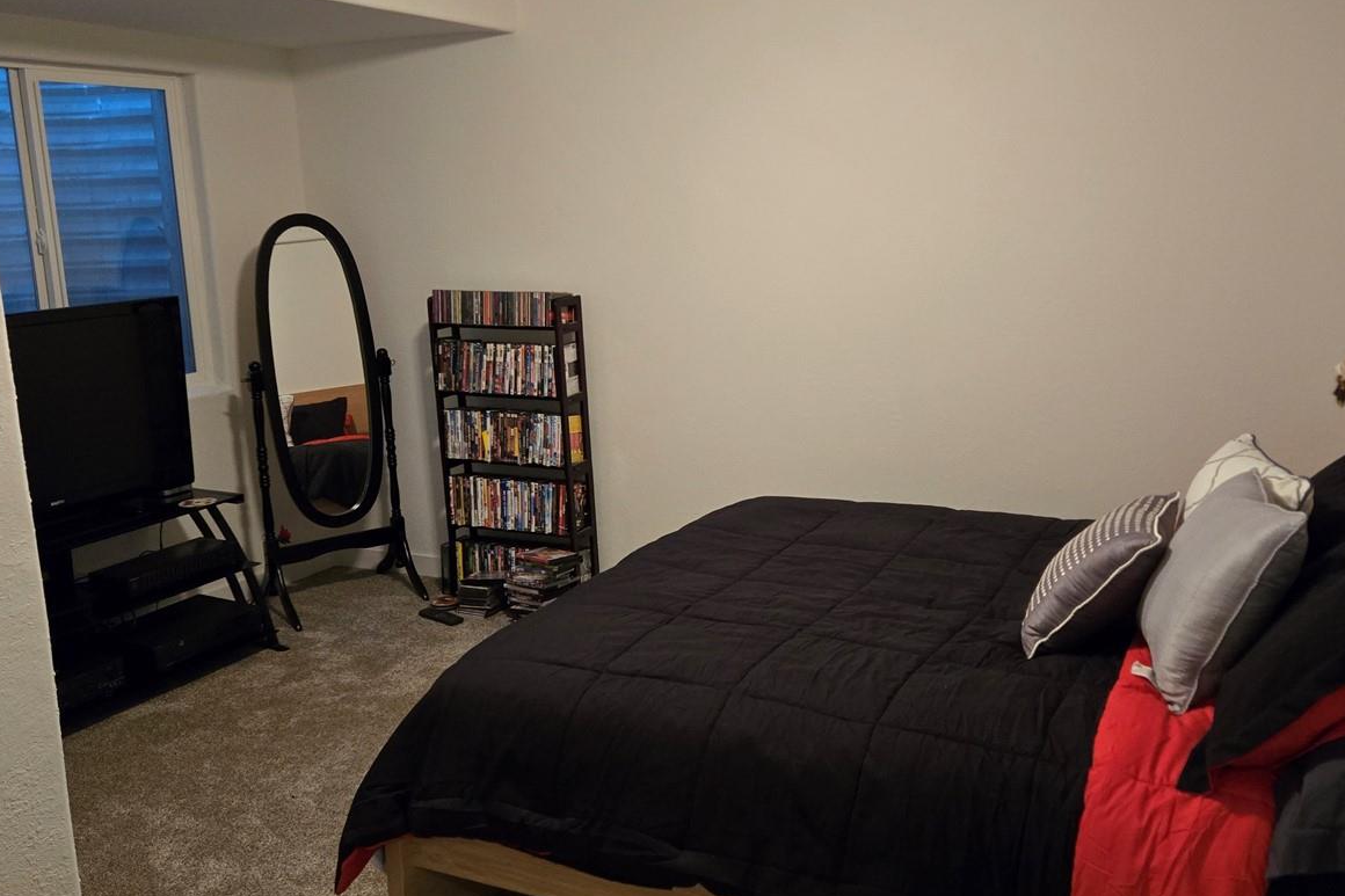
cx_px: 779
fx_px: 1233
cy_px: 392
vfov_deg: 39.9
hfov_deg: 57.0
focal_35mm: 33
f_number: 1.8
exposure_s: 1/120
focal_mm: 5.4
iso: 800
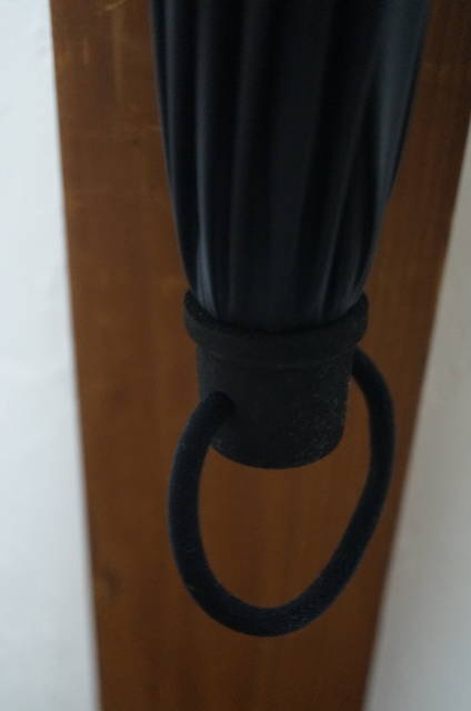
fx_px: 887
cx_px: 236
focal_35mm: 45
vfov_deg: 43.7
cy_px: 356
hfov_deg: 29.7
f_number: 3.5
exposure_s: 1/20
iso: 3200
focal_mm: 30
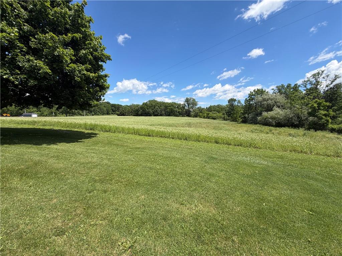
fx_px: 138
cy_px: 128
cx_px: 171
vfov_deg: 85.7
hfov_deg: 102.1
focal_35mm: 14
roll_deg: -0.8
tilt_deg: -4.2
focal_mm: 2.22
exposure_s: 1/770
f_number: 2.2
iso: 25
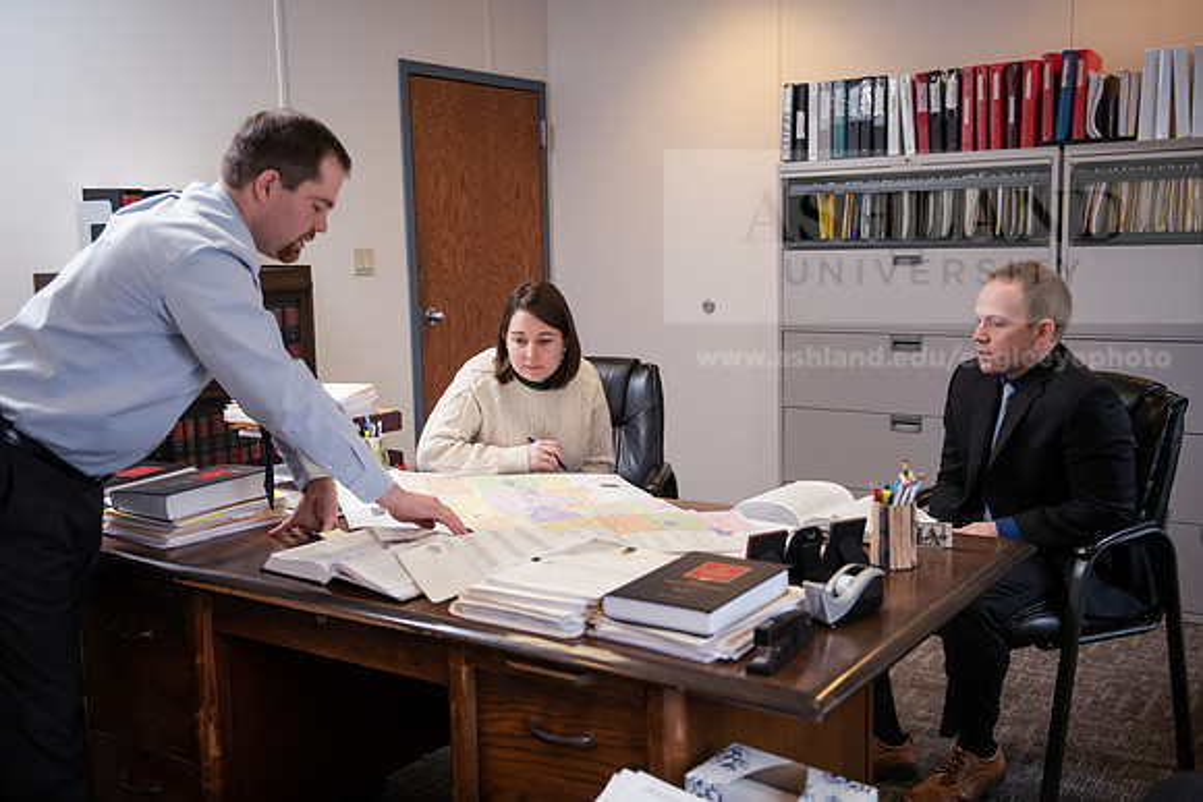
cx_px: 602
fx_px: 1270
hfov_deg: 50.7
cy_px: 401
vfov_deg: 35.1
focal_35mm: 38
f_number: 3.2
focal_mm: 38
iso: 800
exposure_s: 1/160
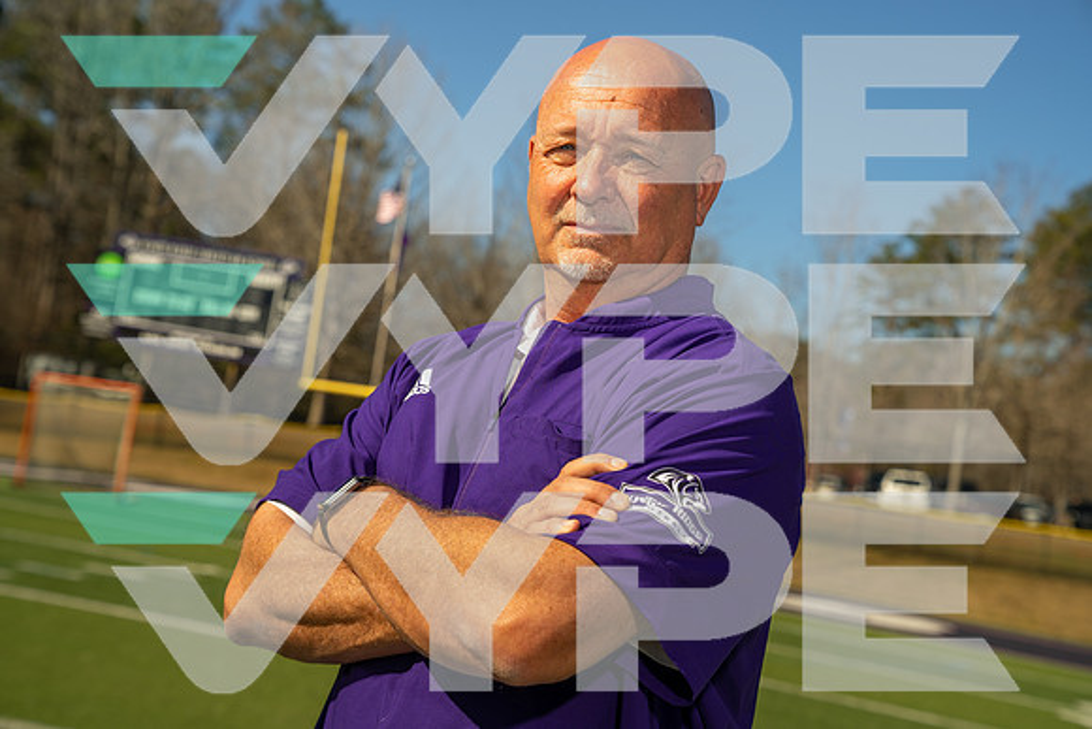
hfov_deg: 33.4
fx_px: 1820
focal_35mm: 60
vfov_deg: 22.6
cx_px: 546
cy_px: 364
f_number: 5.6
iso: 100
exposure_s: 1/125
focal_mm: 60
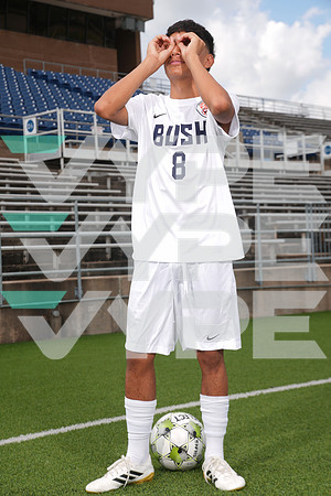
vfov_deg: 28.8
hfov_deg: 19.5
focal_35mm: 70
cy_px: 248
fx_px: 965
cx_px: 166
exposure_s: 1/200
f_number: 7.1
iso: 80
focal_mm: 70
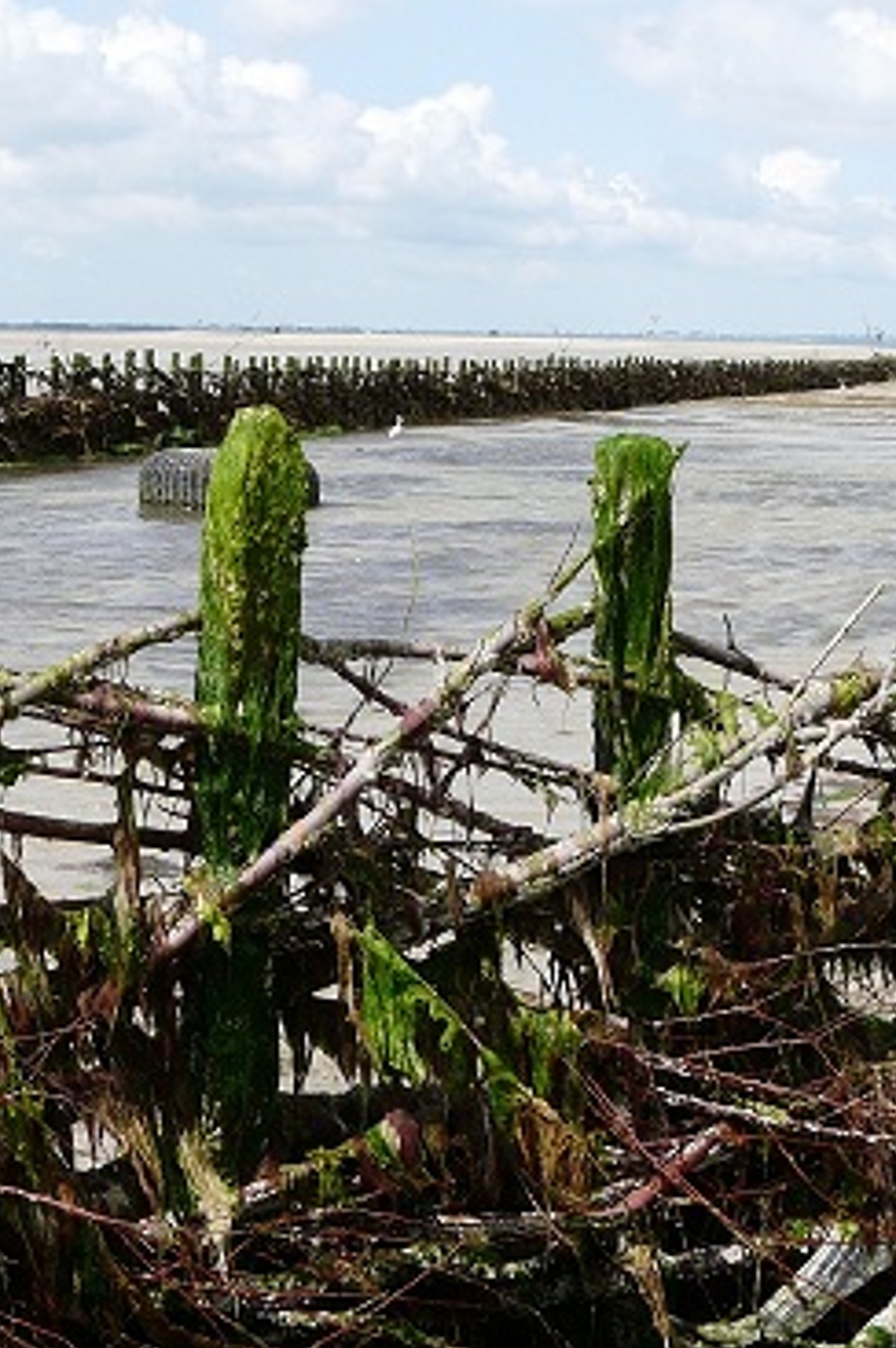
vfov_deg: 31.8
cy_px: 544
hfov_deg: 21.5
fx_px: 2356
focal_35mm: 63
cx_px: 369
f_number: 5.6
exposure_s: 1/320
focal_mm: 5.6
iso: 100
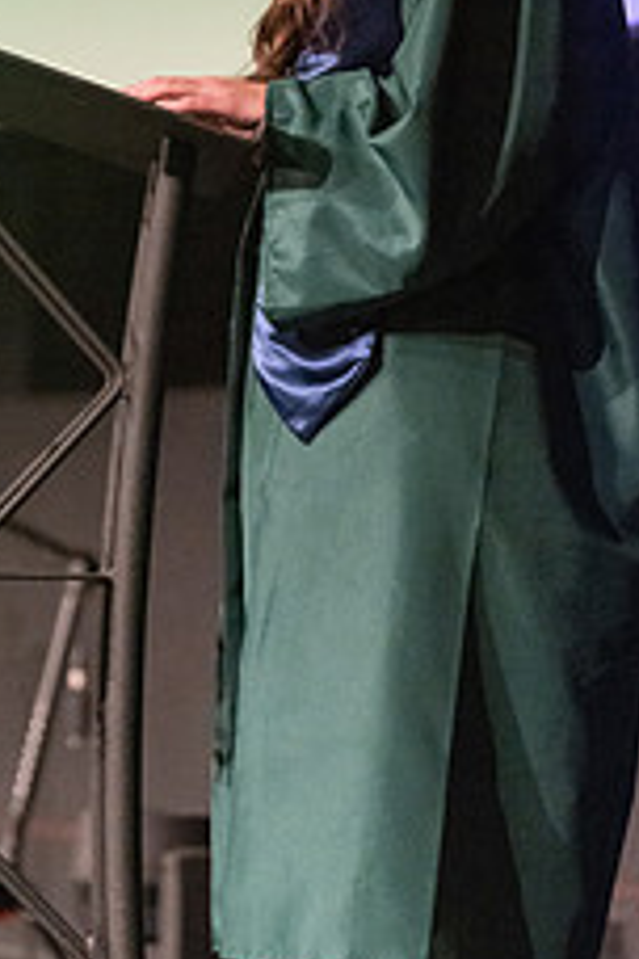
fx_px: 6256
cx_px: 395
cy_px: 215
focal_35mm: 235
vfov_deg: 8.7
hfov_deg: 5.8
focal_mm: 119
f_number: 3.5
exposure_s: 1/320
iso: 20000
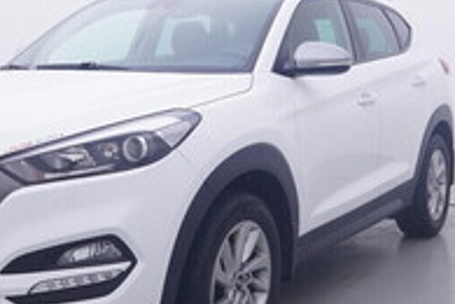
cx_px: 223
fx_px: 801
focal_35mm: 63
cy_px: 102
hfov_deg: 31.7
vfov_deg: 21.4
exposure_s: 1/80
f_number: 5
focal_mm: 15
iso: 200
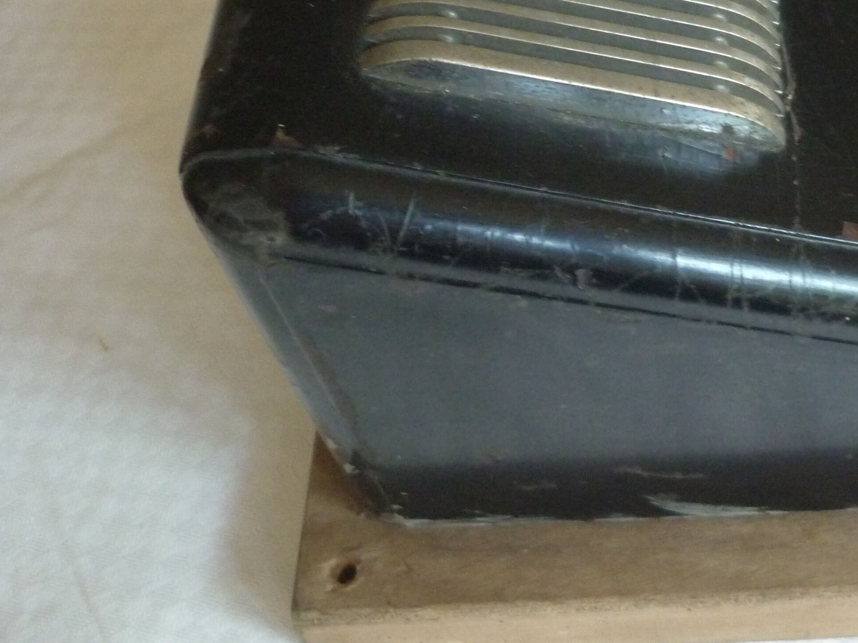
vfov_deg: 23.5
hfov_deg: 30.4
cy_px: 219
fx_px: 1537
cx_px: 691
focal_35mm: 62
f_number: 2.8
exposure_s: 1/15
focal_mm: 5.5
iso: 400
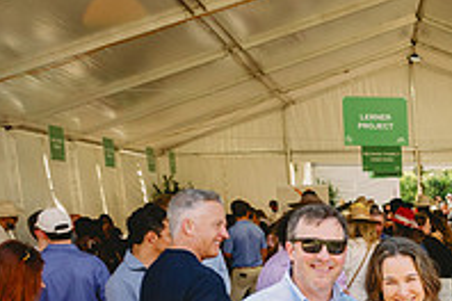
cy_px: 396
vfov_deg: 16.1
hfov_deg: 22.3
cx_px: 614
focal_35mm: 80
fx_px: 1004
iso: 800
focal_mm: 26
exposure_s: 1/320
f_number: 5
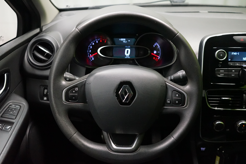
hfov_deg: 55.8
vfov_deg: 38.9
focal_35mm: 34
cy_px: 82
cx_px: 123
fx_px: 232
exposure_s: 1/60
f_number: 4
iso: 6400
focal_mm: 34
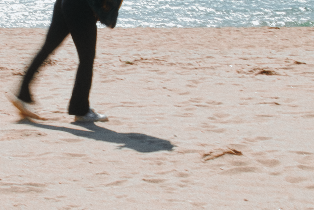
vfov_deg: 10.1
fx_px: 1178
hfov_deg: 15.1
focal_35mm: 135
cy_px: 61
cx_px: 67
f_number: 22
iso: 125
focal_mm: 24
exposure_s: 1/25
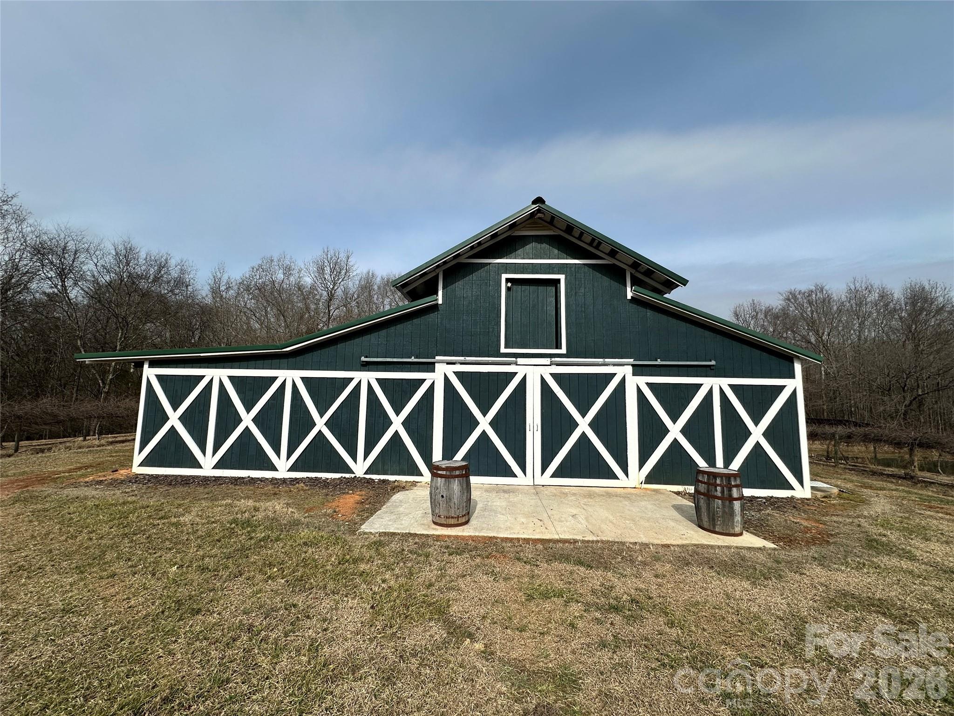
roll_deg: -1.6
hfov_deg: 102.1
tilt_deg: +5.9
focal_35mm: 14
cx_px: 477
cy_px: 358
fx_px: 386
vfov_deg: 85.7
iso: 40
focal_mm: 2.22
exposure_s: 1/2959
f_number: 2.2
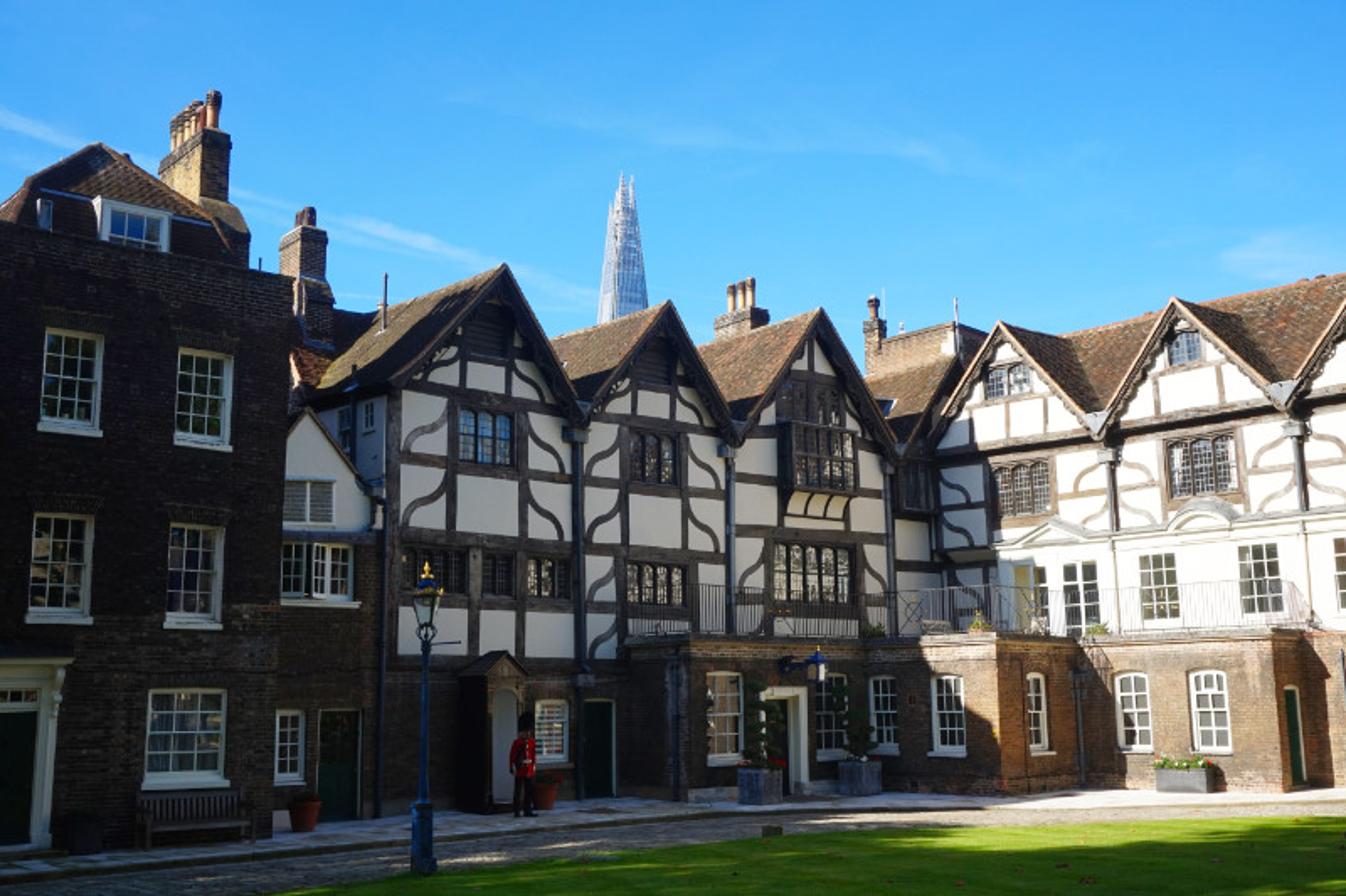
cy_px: 448
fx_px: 1402
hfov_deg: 51.3
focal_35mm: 38
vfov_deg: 35.5
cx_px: 673
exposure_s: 1/80
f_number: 11
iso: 100
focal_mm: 25
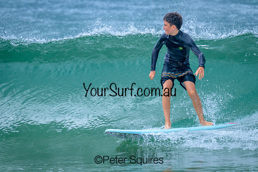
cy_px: 63
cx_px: 146
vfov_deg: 1.8
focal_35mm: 767
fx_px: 5501
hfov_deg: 2.7
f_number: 8
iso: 1600
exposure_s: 1/2000
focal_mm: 560
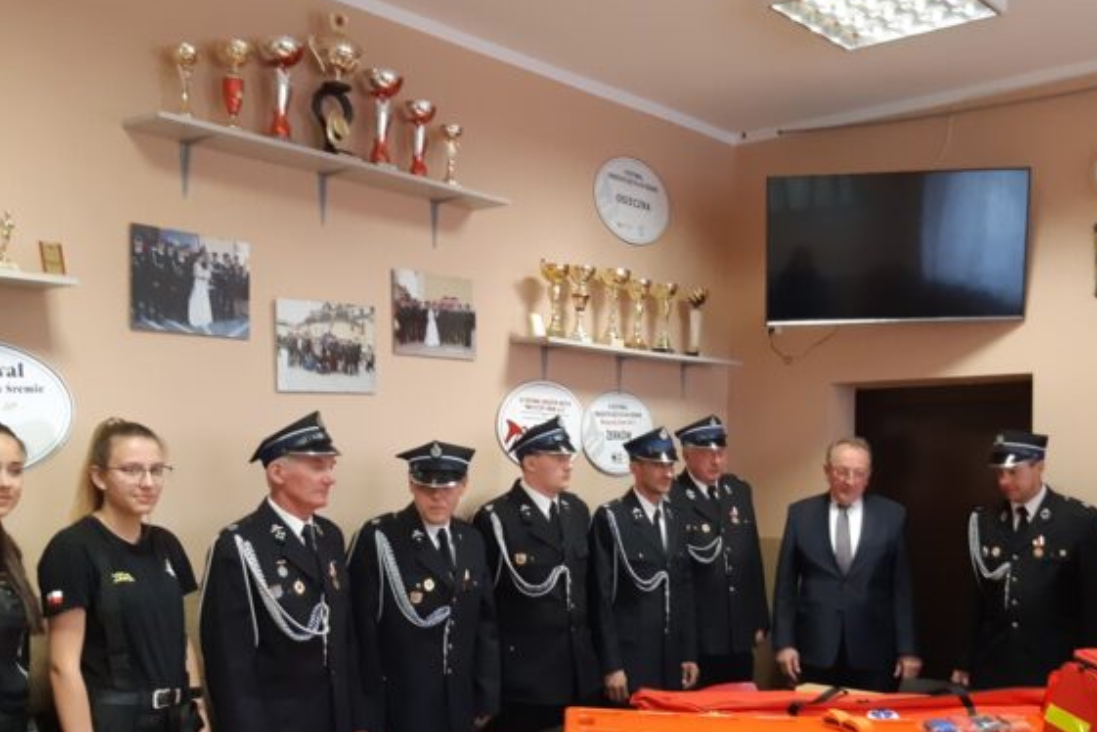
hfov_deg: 51.8
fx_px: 1127
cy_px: 503
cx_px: 618
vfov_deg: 35.5
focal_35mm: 37
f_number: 1.7
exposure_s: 1/50
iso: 250
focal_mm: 3.93
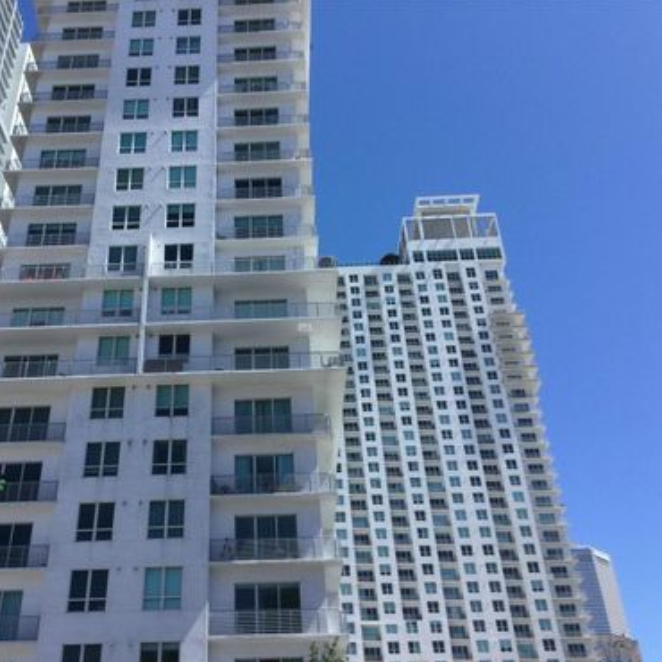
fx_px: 801
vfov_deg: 44.9
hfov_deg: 44.5
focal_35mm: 37
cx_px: 242
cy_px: 334
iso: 25
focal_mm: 3.3
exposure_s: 1/1058
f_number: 2.4
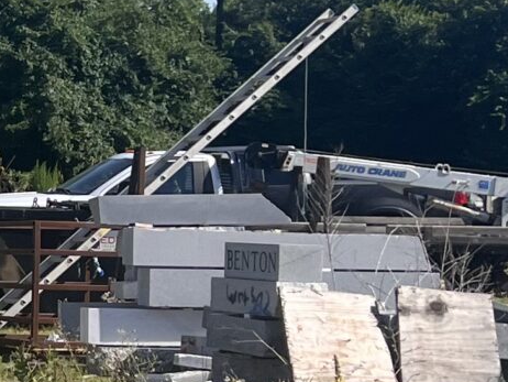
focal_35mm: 144
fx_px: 2114
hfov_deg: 12.3
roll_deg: +2.5
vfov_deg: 10.3
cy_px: 165
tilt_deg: -1.2
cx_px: -460
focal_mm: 5.7
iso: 50
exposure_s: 1/4115
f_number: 1.5
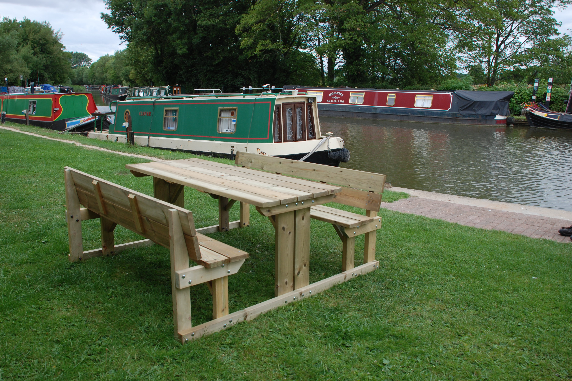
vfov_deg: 42.3
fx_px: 492
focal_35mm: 31
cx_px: 281
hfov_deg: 60.3
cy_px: 194
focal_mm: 20
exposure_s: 1/100
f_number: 5
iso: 200
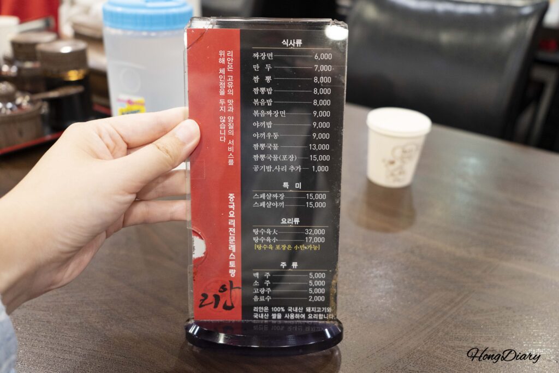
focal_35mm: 32
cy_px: 186
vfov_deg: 41.1
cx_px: 280
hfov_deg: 58.7
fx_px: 497
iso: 2000
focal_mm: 32
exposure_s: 1/60
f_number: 4.5
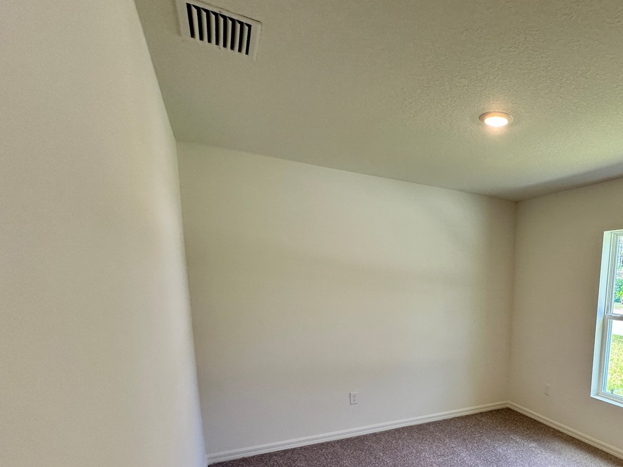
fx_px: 396
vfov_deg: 57.9
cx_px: 487
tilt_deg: -9.6
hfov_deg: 69.8
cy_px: 351
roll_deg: -2.0
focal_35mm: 22
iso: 100
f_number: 2.2
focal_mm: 2.22
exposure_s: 1/120
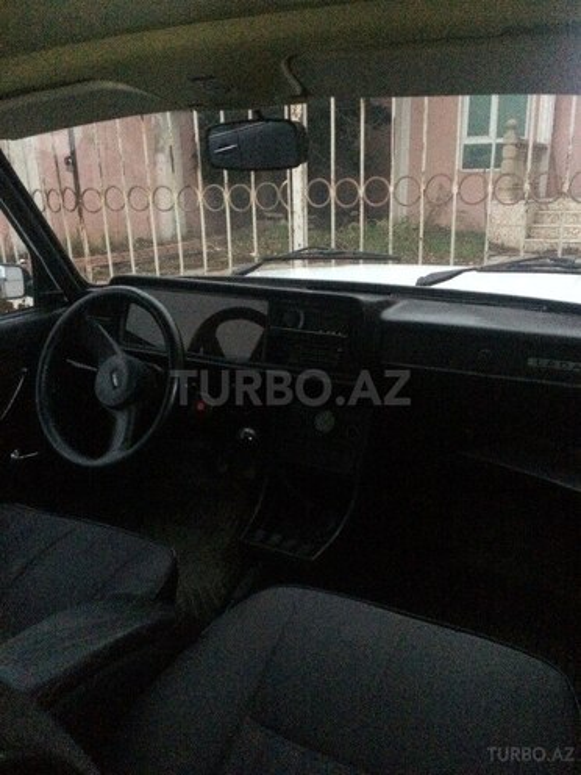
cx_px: 290
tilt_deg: -19.8
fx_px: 649
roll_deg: +0.9
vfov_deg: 61.7
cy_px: 388
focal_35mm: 29
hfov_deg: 48.2
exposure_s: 1/17
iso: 1600
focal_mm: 4.15
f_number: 2.2
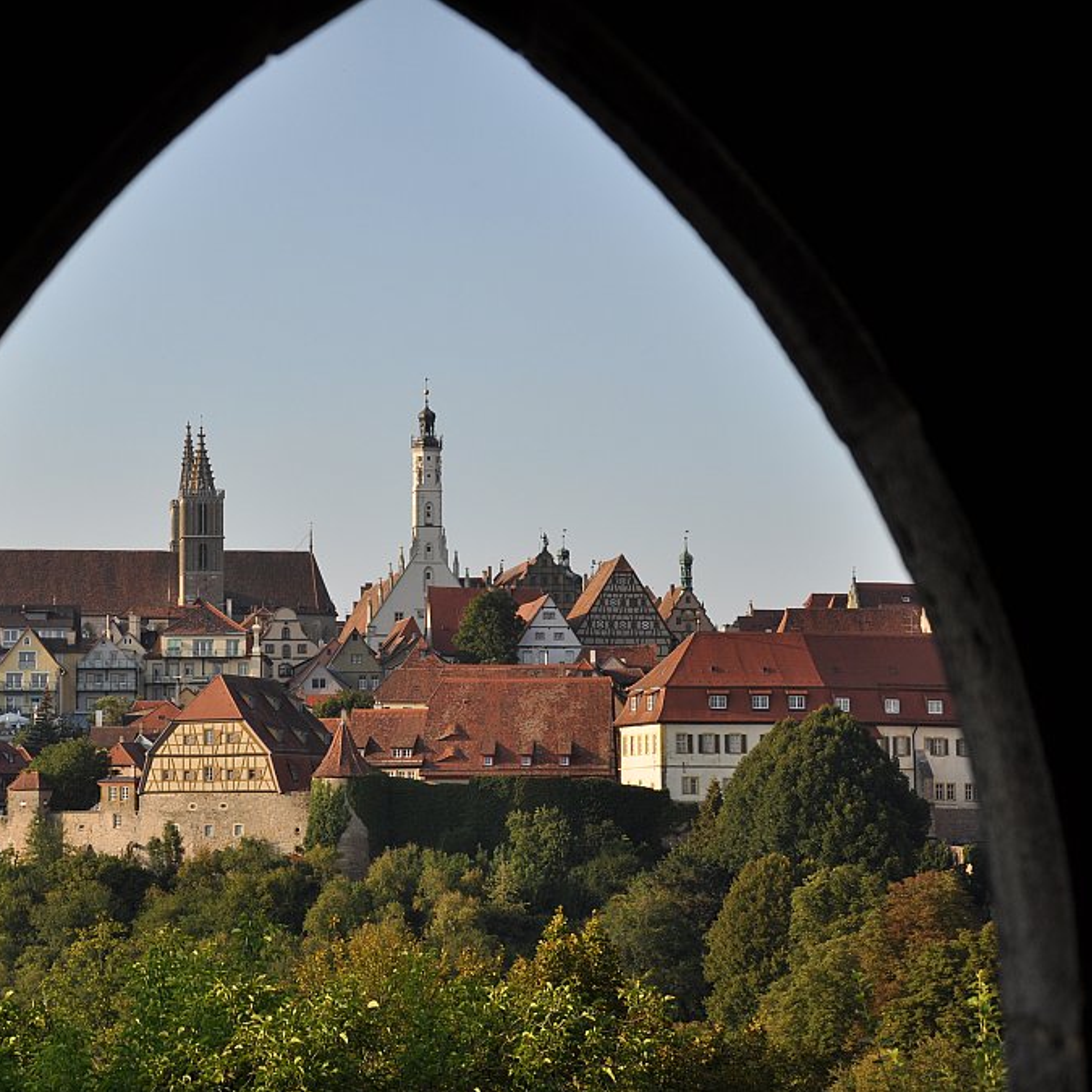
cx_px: 382
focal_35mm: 112
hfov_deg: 15.5
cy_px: 547
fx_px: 3997
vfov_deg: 15.6
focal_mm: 58
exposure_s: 1/640
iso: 200
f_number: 6.3
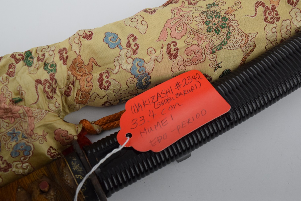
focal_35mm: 82
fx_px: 690
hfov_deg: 24.6
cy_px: 100
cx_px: 150
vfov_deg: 16.6
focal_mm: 55
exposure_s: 1/3200
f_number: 5.6
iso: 1600
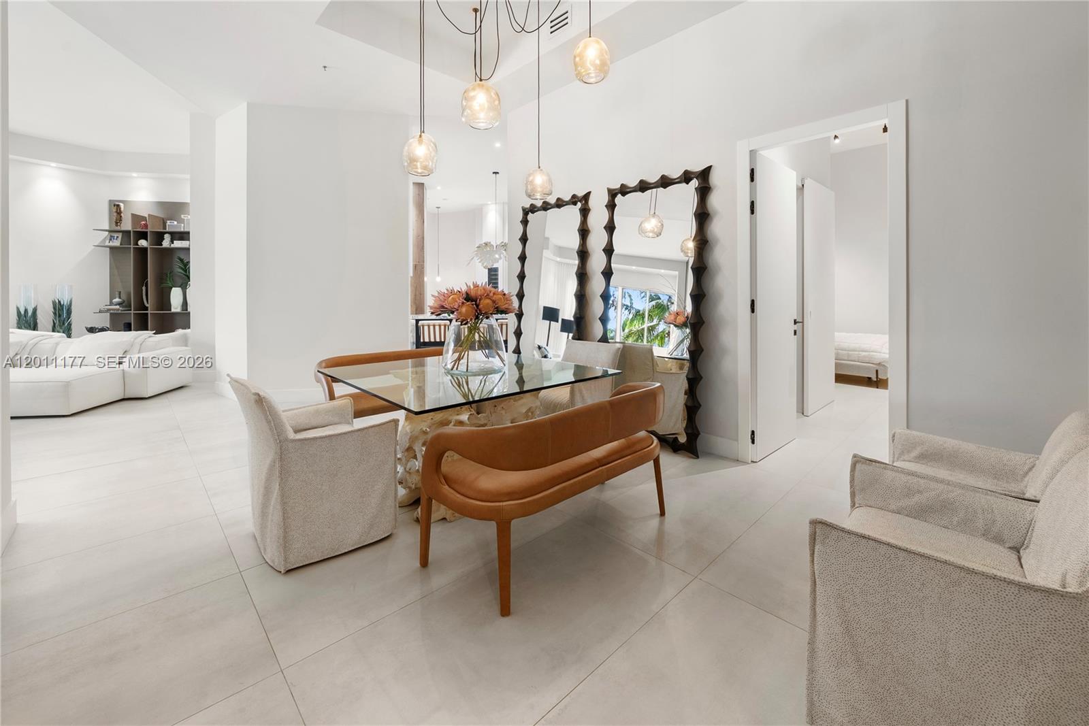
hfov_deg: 108.3
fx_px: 393
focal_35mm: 13
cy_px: 363
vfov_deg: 85.4
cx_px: 544
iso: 400
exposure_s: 1/20
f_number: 8
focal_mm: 13
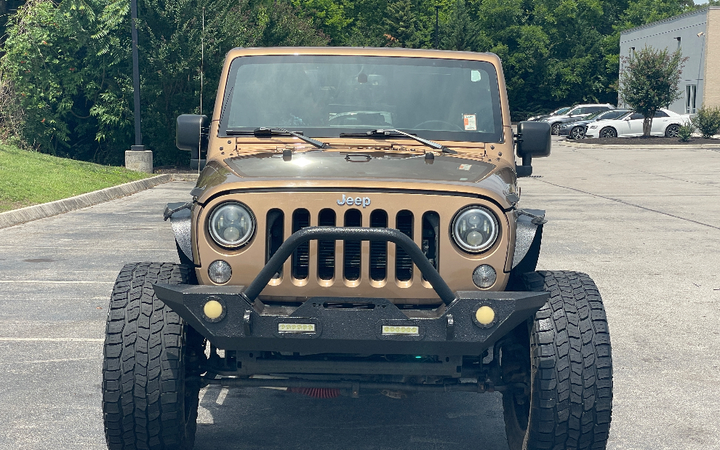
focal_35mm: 57
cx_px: 361
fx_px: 1119
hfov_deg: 35.7
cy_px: 259
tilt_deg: -7.7
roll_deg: +0.3
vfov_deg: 22.7
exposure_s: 1/1261
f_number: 2
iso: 25
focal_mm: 6
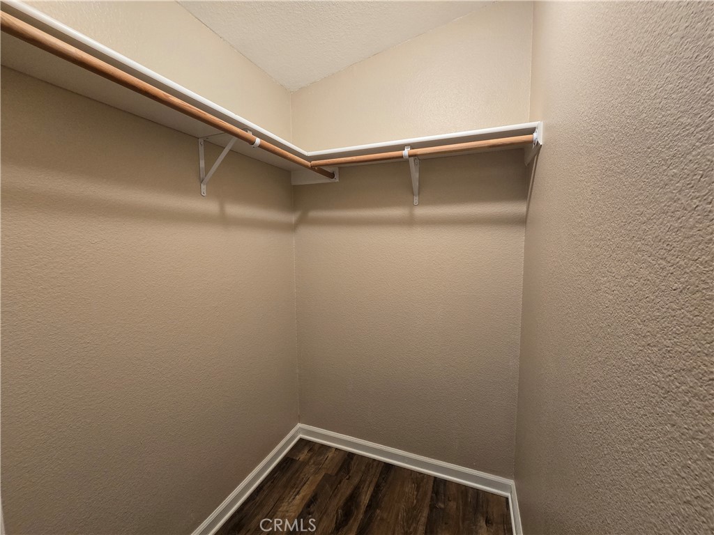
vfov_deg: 89.9
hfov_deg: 106.2
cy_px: 268
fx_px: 268
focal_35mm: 13
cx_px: 357
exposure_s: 1/60
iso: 200
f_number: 2.2
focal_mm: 2.2
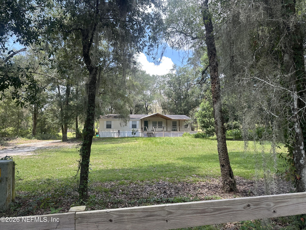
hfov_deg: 71.6
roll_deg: +0.2
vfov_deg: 56.8
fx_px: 212
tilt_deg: +4.7
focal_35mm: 24
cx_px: 153
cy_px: 115
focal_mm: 6.86
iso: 80
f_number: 1.78
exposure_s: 1/654
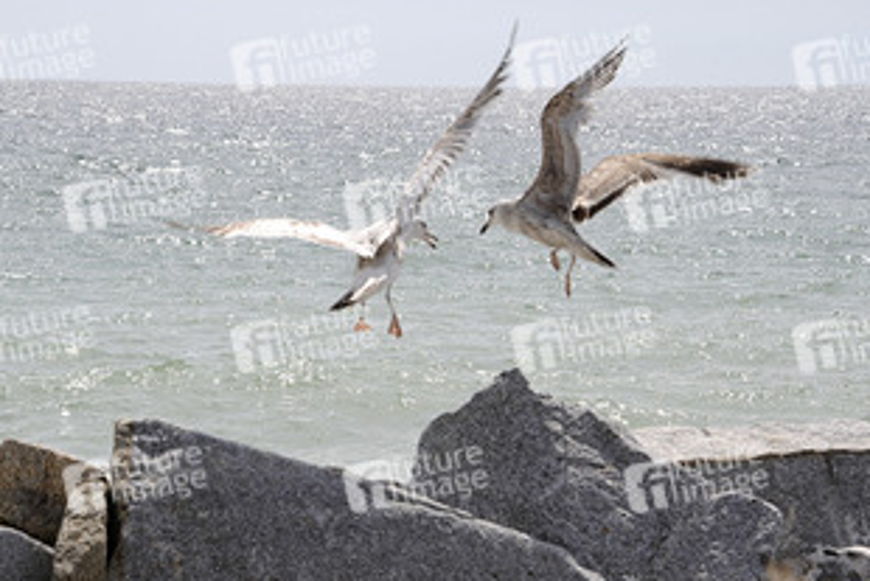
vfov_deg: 9.5
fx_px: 3506
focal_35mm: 145
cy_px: 410
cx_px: 340
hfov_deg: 14.1
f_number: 11
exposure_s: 1/400
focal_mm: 100
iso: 250
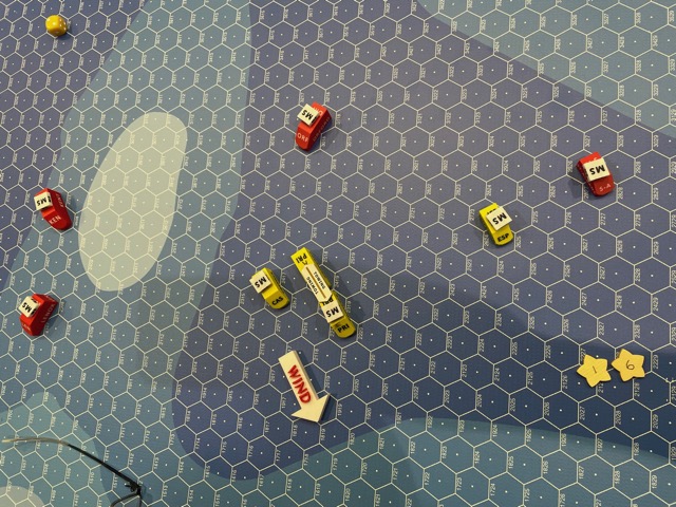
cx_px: 338
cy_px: 254
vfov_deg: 53.1
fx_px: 508
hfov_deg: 67.3
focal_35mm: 26
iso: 100
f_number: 1.6
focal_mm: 4.2
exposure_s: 1/120
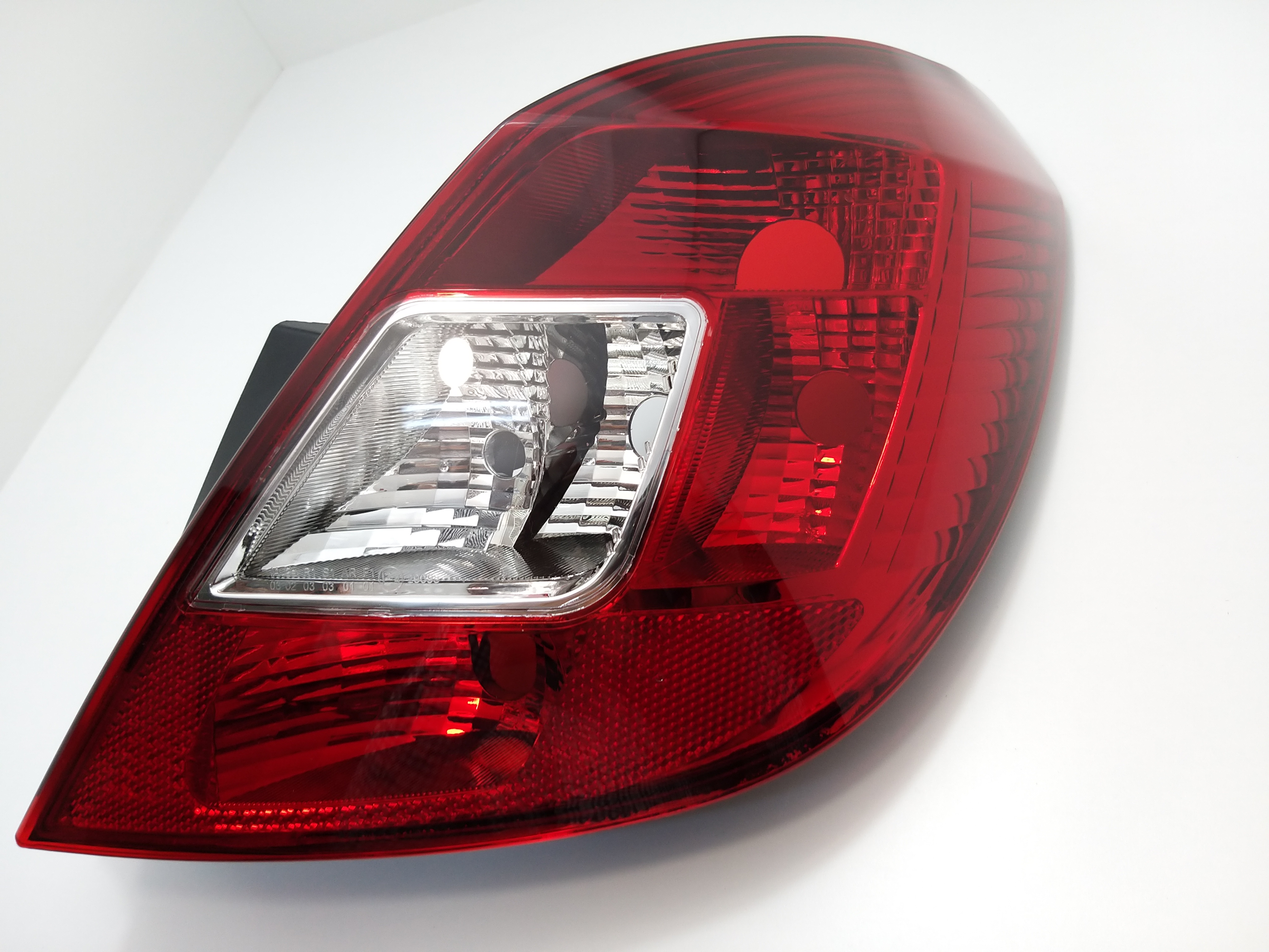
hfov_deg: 65.3
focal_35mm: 27
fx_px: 990
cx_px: 634
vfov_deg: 51.4
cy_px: 476
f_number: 1.7
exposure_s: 1/50
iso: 80
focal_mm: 3.93
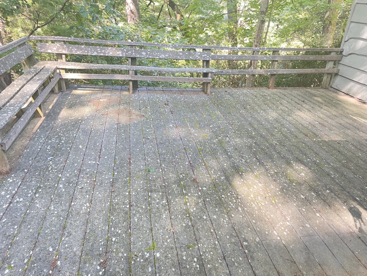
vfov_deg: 53.1
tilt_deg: -26.0
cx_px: 184
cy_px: 138
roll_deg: -3.7
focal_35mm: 26
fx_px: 276
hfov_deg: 67.3
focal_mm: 4.2
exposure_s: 1/89
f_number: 1.6
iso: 125
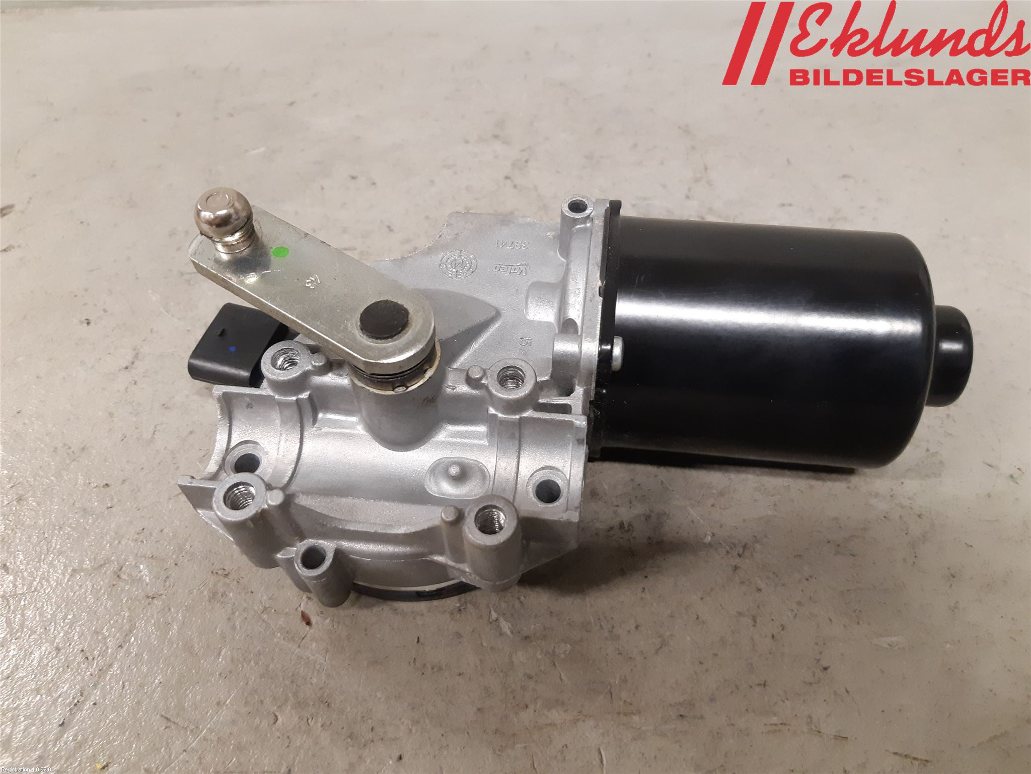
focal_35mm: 26
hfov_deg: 67.3
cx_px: 516
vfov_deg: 53.1
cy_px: 387
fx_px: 774
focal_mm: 3.93
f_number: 1.7
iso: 250
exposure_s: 1/50
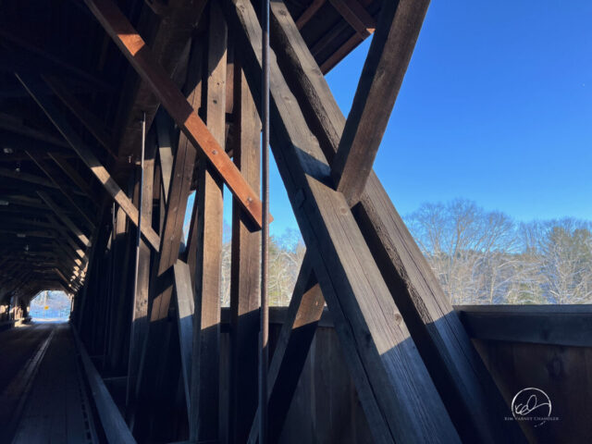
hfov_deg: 67.3
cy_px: 222
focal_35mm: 26
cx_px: 296
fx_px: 445
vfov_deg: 53.1
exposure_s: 1/567
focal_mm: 5.7
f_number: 1.5
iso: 50
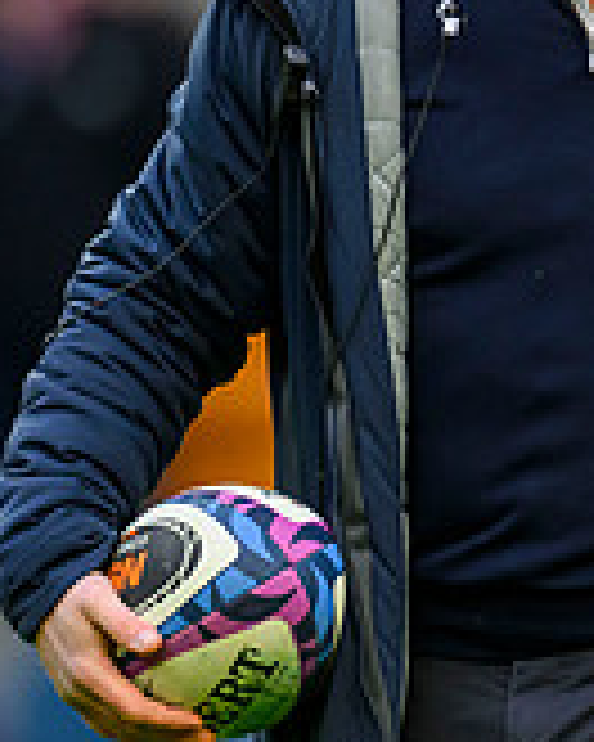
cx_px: 709
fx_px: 51707
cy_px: 213
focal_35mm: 2353
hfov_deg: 0.7
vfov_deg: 0.8
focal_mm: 560
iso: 2500
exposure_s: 1/800
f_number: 4
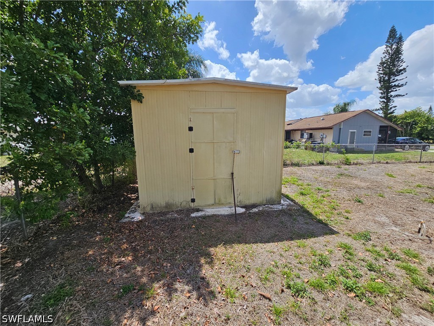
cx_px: 217
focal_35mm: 13
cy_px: 163
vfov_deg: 89.9
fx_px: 163
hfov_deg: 106.2
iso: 50
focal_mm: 2.2
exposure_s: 1/1962
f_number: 2.2
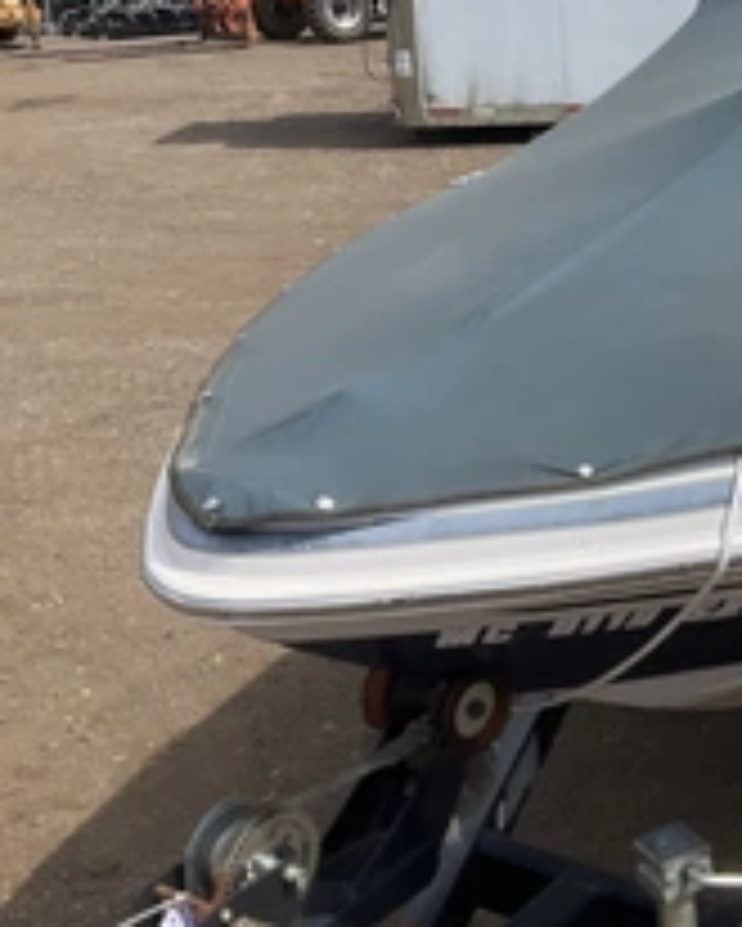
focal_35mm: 55
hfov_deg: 25.7
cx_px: 805
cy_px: 284
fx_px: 1509
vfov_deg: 33.7
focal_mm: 3
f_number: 1.8
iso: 25
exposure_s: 1/1912
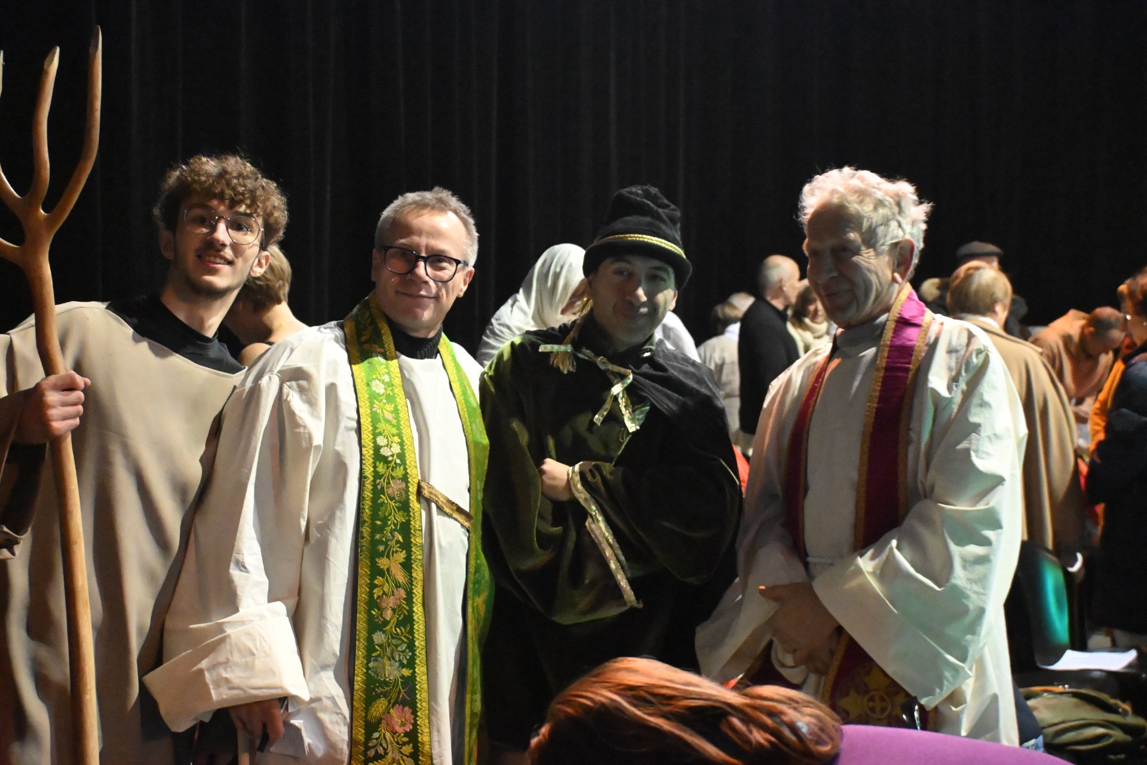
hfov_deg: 40.5
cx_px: 574
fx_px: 1553
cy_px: 382
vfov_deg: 27.7
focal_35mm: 49
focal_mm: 32.5
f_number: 5
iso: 12800
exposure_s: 1/40
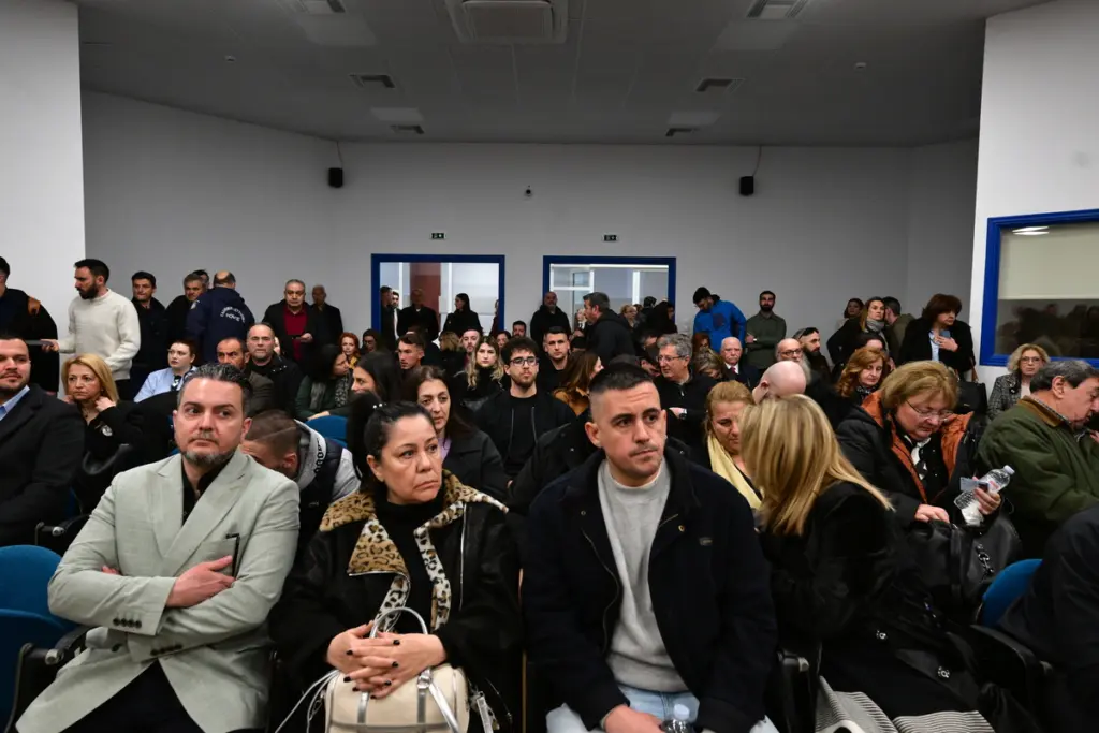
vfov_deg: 57.2
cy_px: 366
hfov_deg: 78.6
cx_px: 550
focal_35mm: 22
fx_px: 672
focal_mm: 22
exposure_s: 1/125
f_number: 4.5
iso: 3200
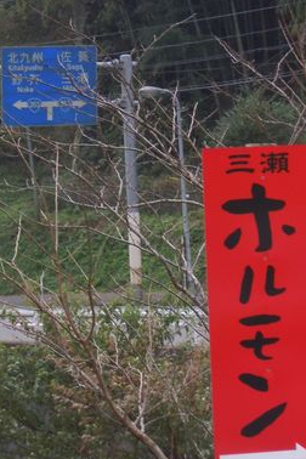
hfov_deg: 6.6
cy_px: 228
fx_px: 2639
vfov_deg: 9.9
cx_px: 103
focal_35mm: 207
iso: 400
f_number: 5.5
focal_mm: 25.3
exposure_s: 1/100
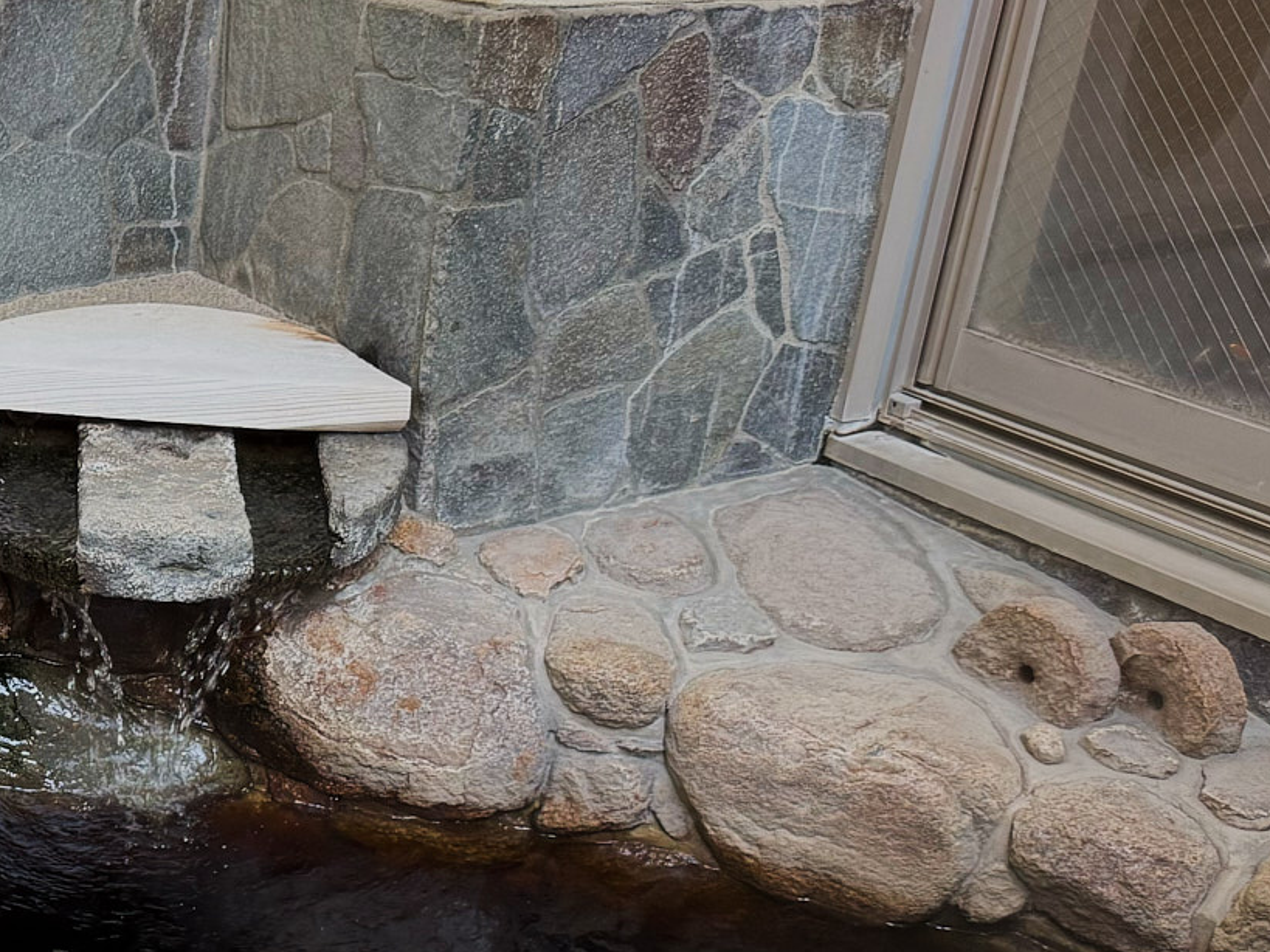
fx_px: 2201
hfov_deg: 28.8
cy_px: 695
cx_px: -163
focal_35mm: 60
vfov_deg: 24.2
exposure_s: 1/121
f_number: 1.8
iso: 100
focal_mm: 6.76
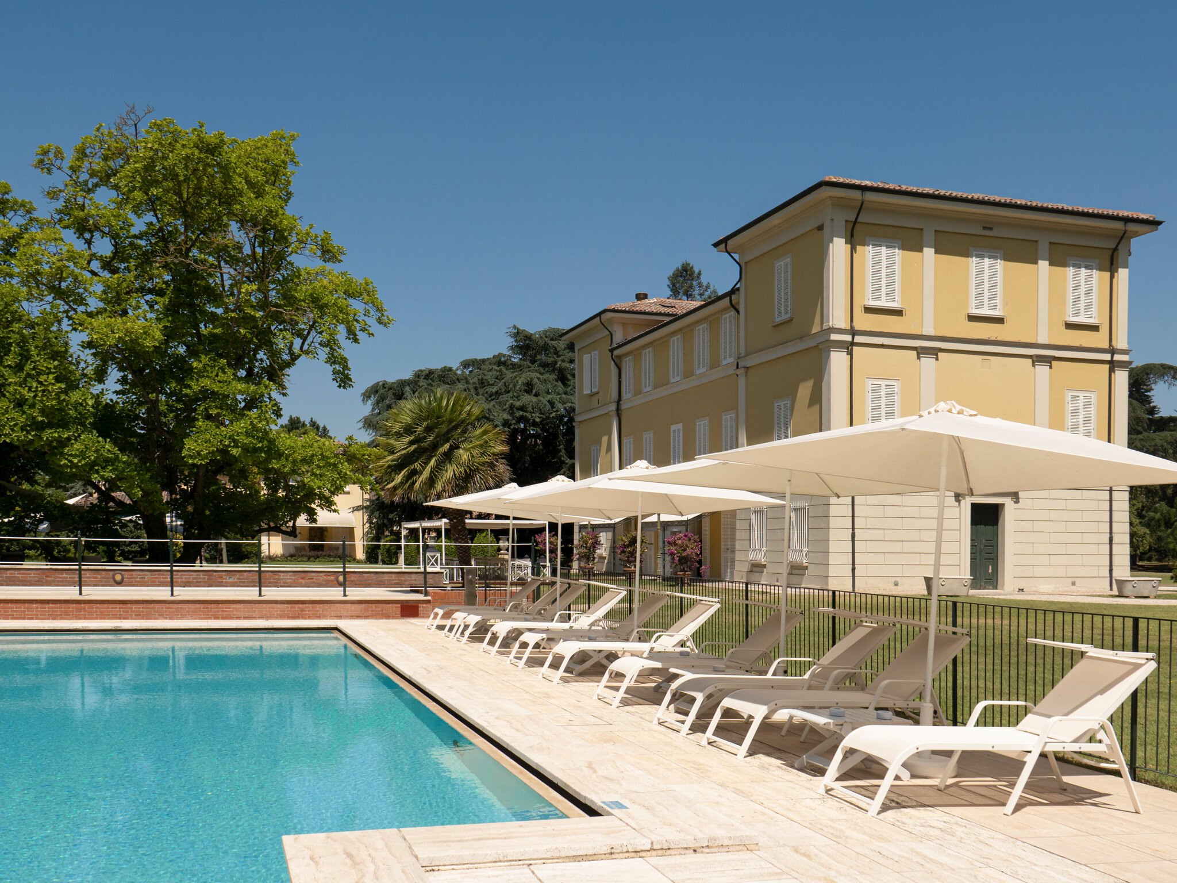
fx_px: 1088
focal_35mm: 32
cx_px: 588
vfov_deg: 44.2
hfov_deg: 56.8
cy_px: 442
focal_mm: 14.4
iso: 200
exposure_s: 1/1600
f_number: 5.6
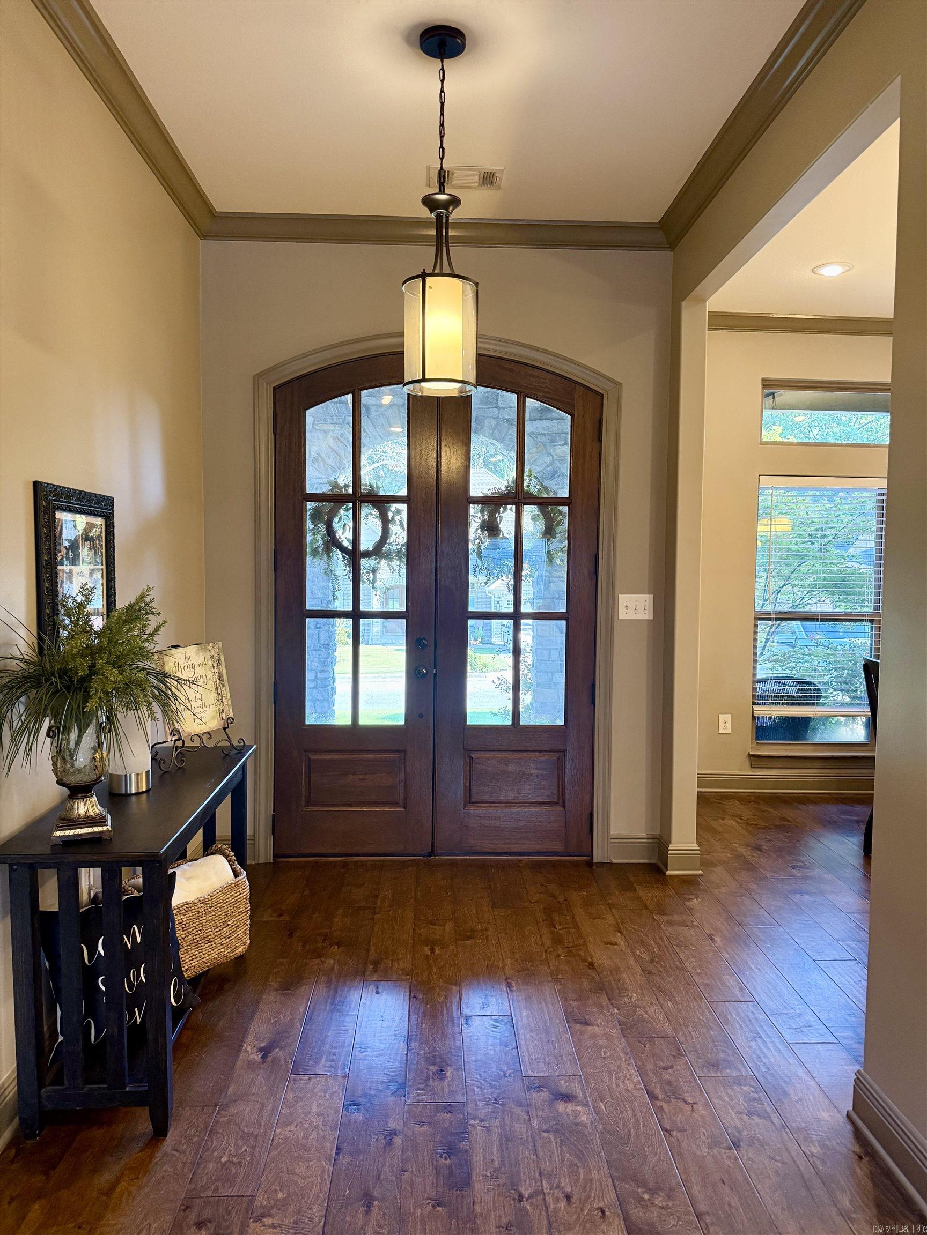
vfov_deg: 71.6
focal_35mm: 24
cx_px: 464
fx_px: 857
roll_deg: -0.9
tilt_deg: -3.3
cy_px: 618
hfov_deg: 56.8
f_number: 1.78
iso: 250
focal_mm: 6.76
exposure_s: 1/60
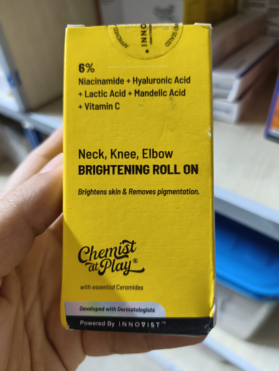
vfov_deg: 71.5
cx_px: 140
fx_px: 257
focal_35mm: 24
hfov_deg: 56.9
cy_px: 186
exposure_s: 1/50
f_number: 1.87
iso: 1376
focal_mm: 5.56
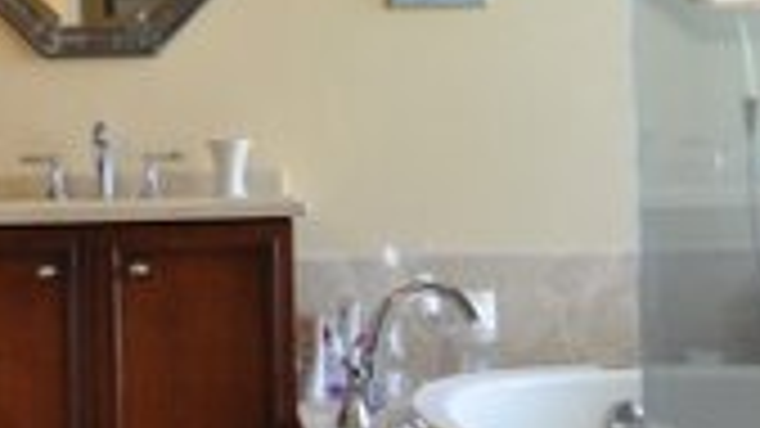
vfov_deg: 12.3
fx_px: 1975
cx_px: -40
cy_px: 83
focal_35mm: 98
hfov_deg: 20.9
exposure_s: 1/80
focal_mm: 22
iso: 400
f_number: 4.5
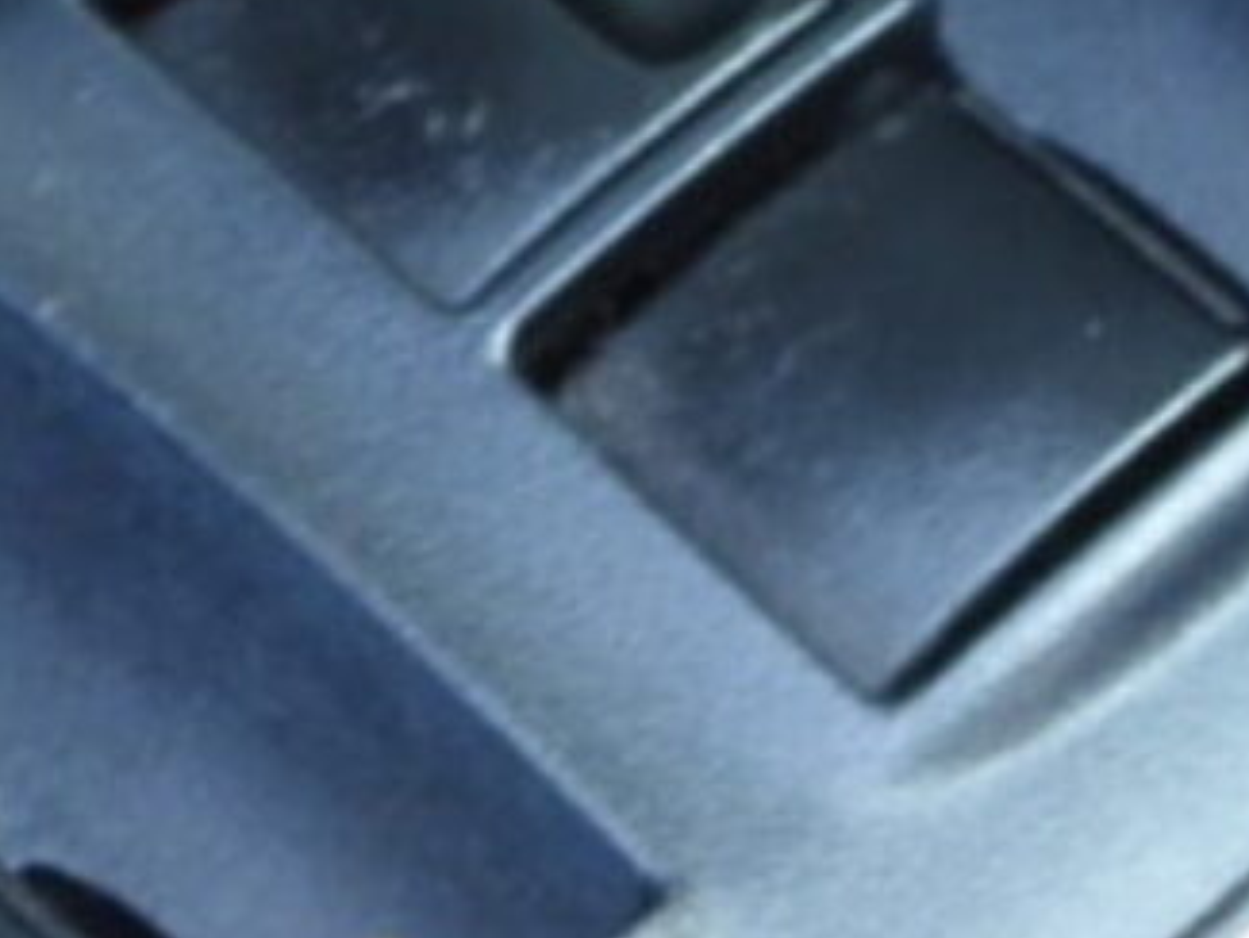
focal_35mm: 345
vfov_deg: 4.3
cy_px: -565
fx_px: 12453
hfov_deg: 5.7
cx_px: 673
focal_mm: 12.6
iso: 250
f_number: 3.5
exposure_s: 1/30
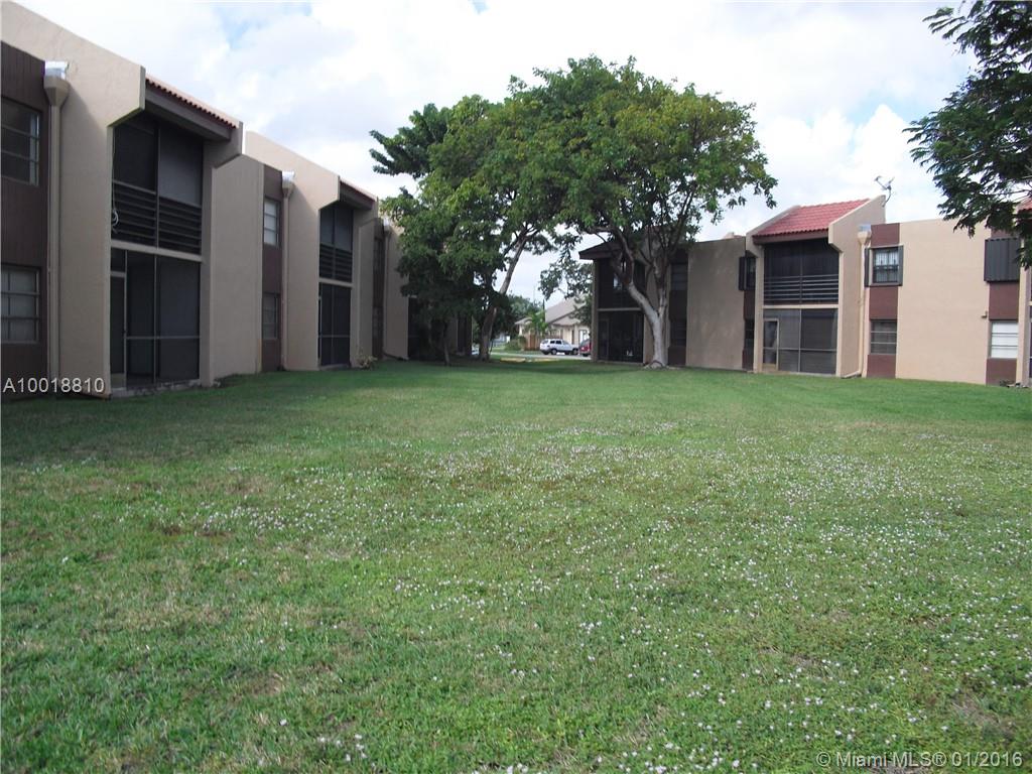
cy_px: 387
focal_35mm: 36
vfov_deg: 39.7
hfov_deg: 51.4
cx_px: 516
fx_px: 1073
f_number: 7.8
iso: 100
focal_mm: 6.3
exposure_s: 1/125
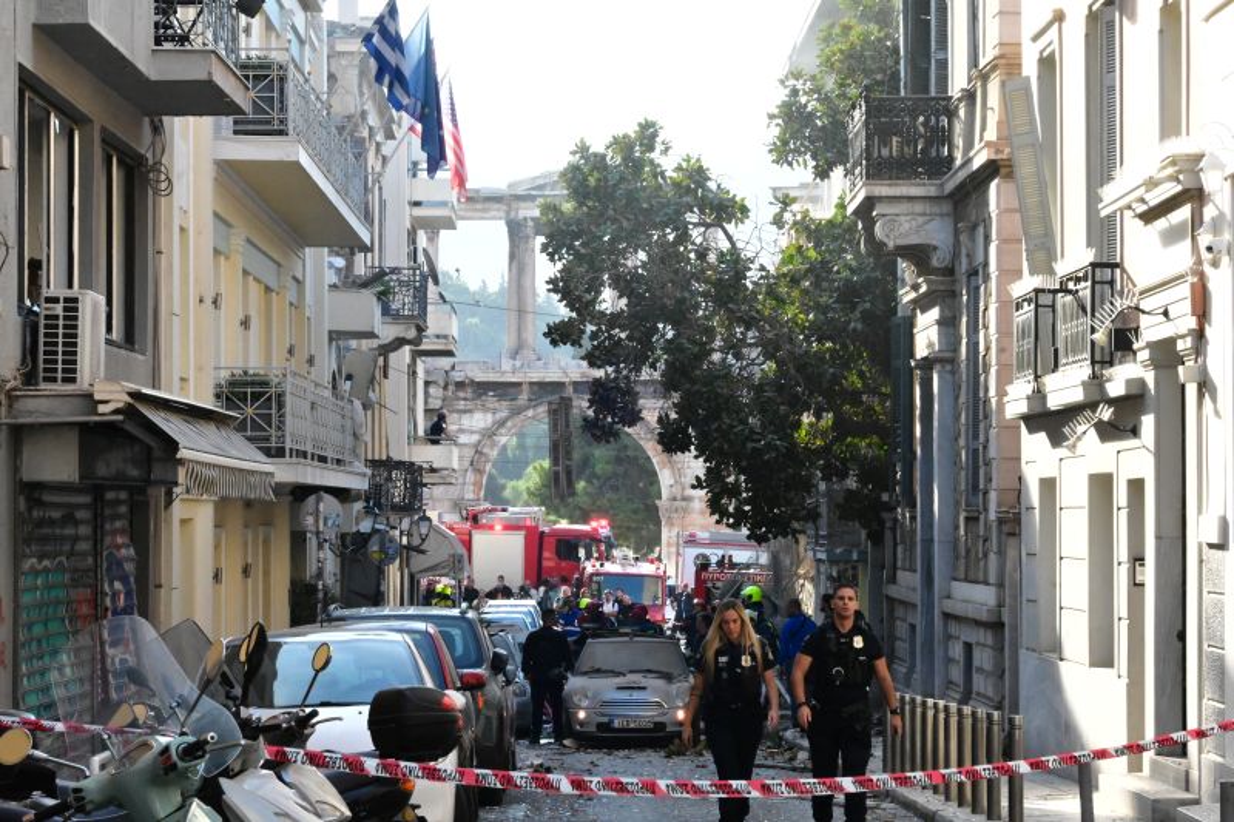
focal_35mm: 105
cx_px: 617
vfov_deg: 13.0
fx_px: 3598
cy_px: 411
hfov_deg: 19.5
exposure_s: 1/400
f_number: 20
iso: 6400
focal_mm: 70
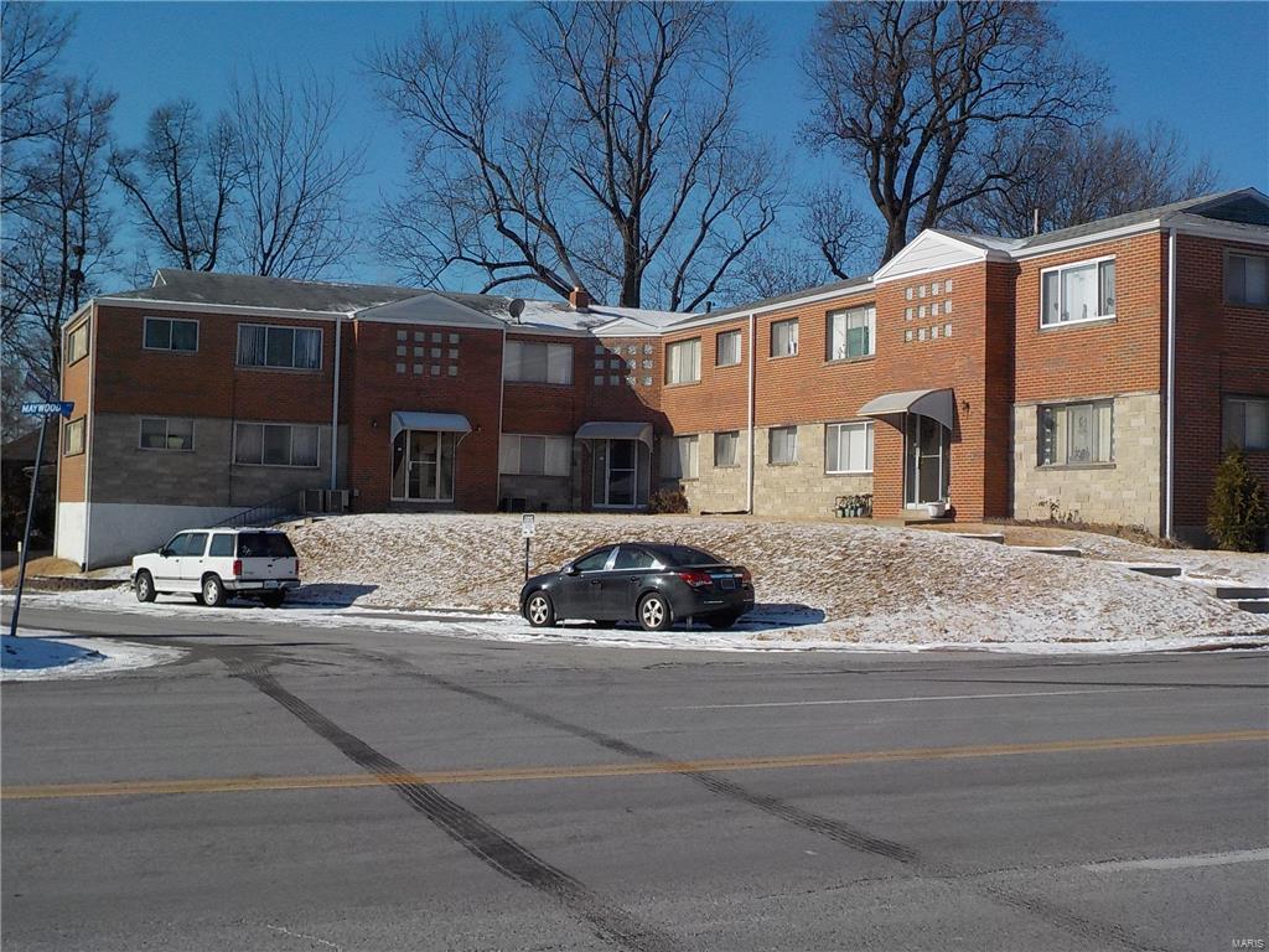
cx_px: 634
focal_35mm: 47
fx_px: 1723
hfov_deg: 40.4
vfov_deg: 30.9
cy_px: 476
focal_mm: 6.4
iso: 125
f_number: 4.2
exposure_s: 1/1600
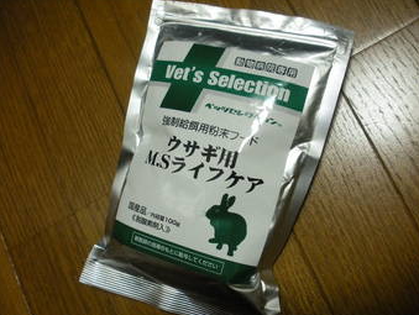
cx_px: 213
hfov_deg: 51.3
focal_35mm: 36
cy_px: 159
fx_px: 436
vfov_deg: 39.7
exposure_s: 1/34.3
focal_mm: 6.3
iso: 400
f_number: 3.5
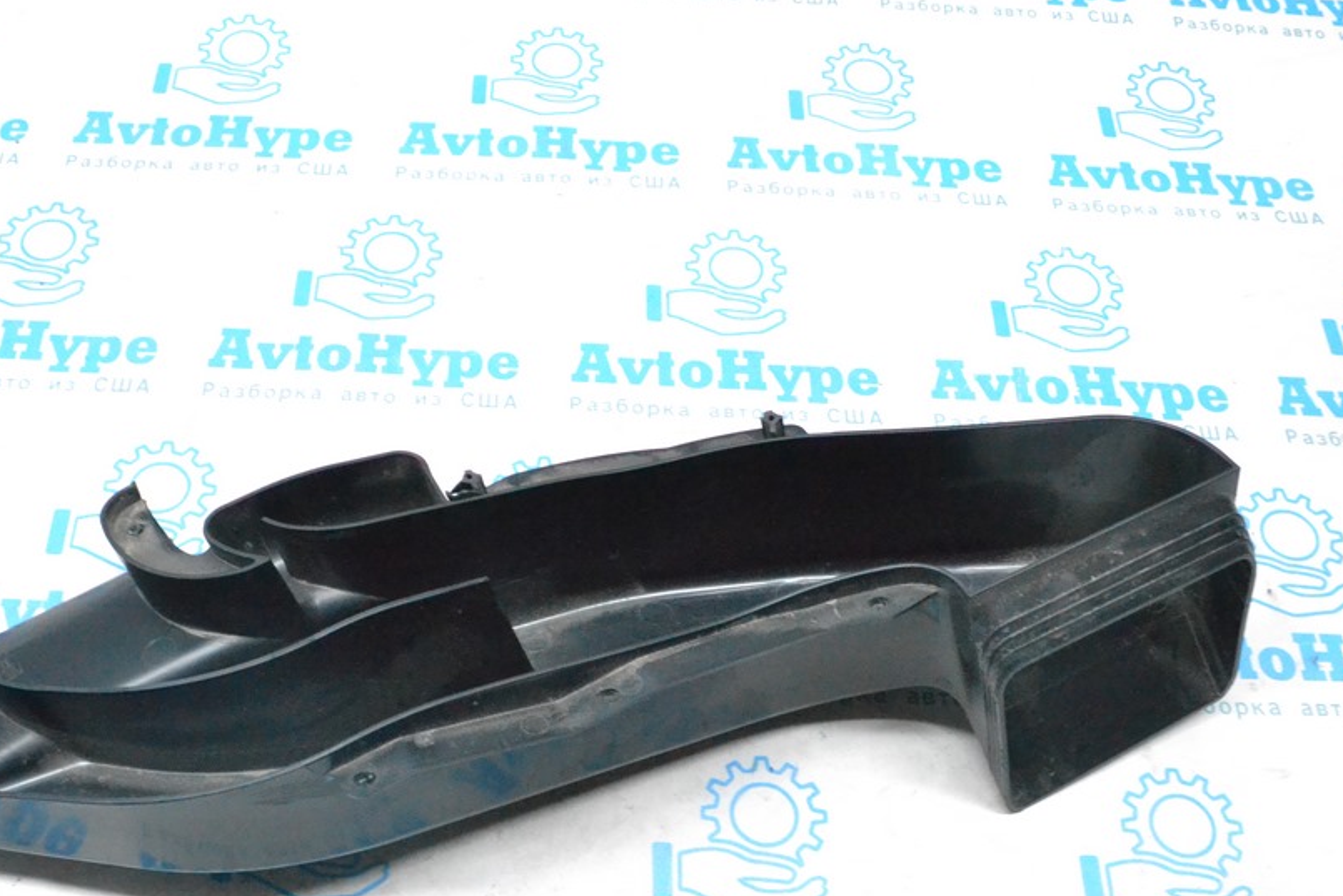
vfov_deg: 31.8
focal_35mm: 42
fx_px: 1567
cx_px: 541
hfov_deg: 46.1
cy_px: 565
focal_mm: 22
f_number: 9
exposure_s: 1/160
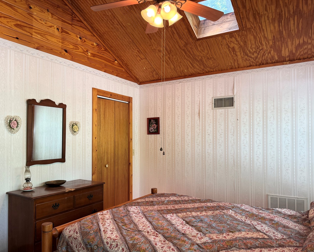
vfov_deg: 53.1
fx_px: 251
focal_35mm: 27
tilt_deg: -0.2
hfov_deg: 63.9
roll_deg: -0.2
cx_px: 139
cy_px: 135
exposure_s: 1/60
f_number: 1.78
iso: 160
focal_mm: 6.76
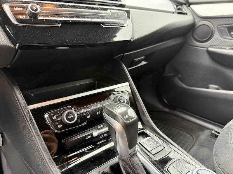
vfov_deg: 56.8
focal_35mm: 24
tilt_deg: -20.8
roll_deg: -0.8
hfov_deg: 71.6
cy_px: 87
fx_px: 162
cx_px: 116
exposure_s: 1/50
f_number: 1.78
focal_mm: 6.76
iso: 320
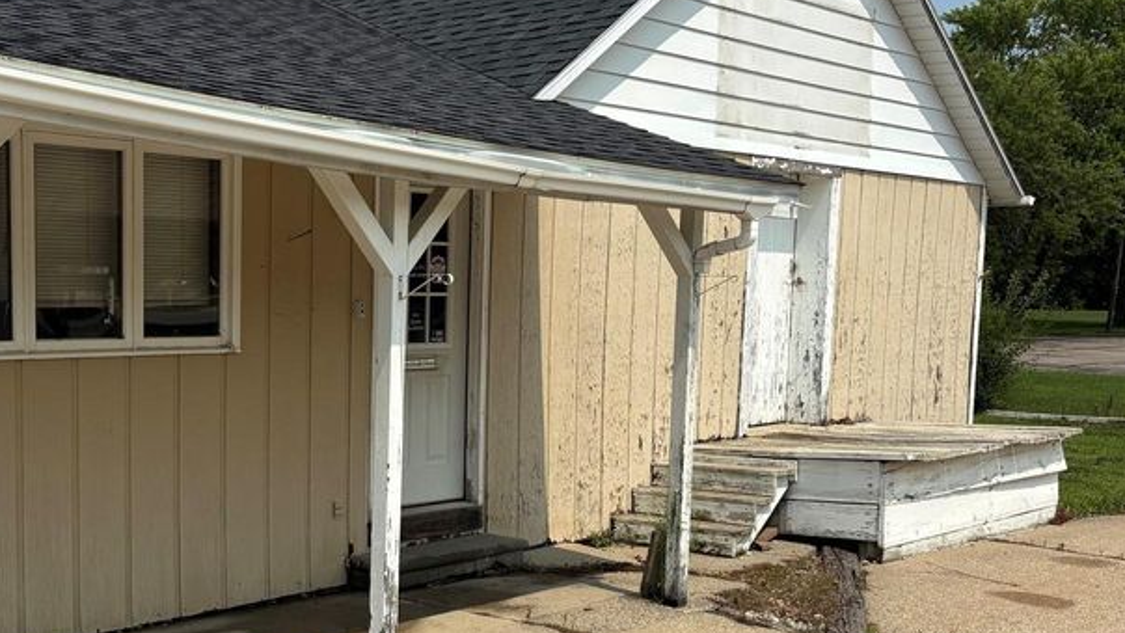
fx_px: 1432
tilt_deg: -4.7
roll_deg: -0.9
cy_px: 419
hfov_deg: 41.9
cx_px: 320
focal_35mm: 48
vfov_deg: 24.8
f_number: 1.6
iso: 50
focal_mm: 5.96
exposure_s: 1/5348
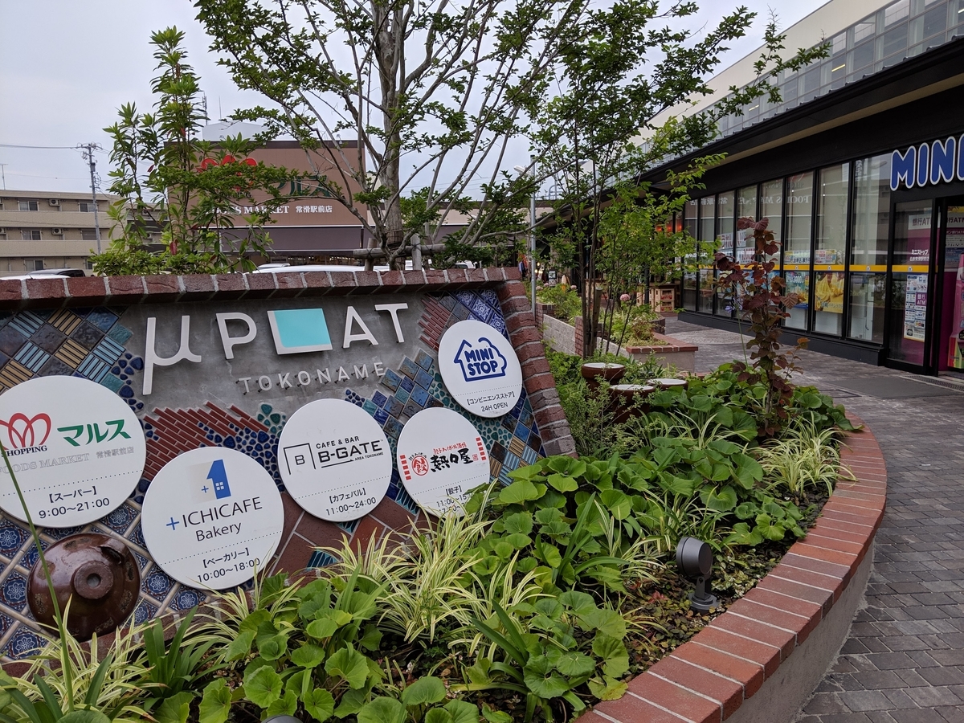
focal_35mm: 27
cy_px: 362
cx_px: 482
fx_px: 752
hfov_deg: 65.3
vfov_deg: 51.4
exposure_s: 1/1067
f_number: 1.8
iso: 71
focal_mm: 4.44
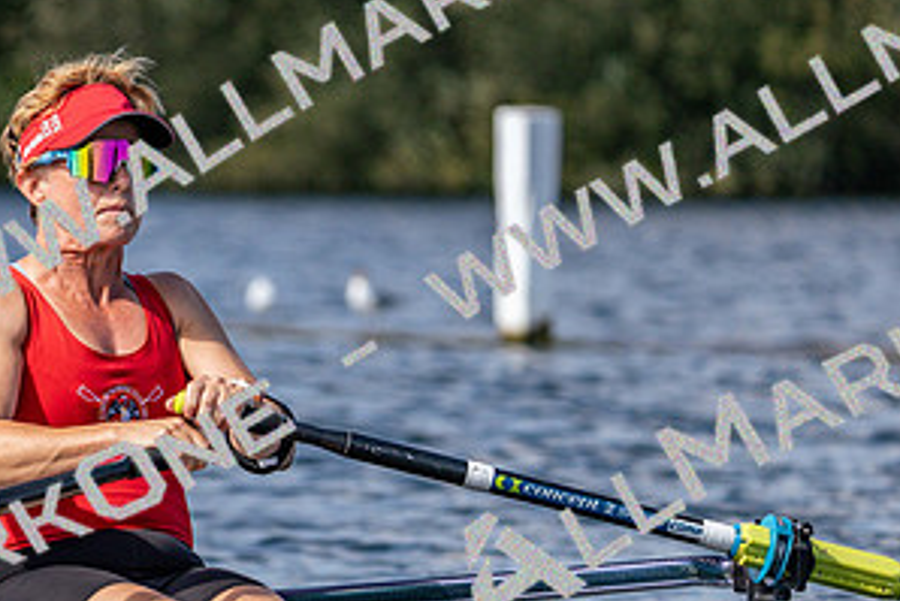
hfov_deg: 4.2
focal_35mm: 487
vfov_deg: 2.8
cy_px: 370
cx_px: 205
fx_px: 12180
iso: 250
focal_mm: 250
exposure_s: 1/1600
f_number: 5.6
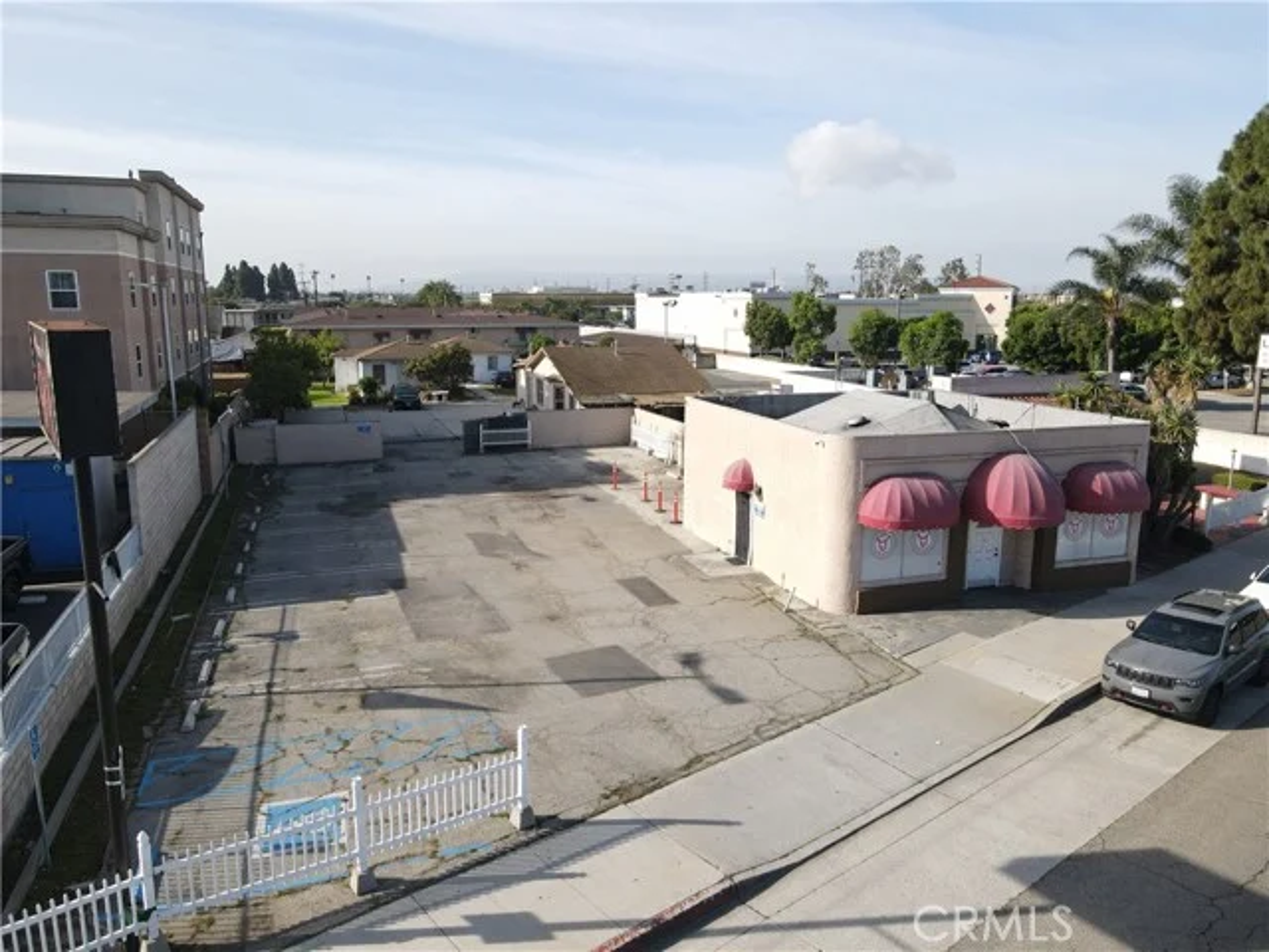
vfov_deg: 56.8
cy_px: 476
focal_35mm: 24
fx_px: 880
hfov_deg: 71.6
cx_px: 634
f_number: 2.8
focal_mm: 4.5
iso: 100
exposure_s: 1/30
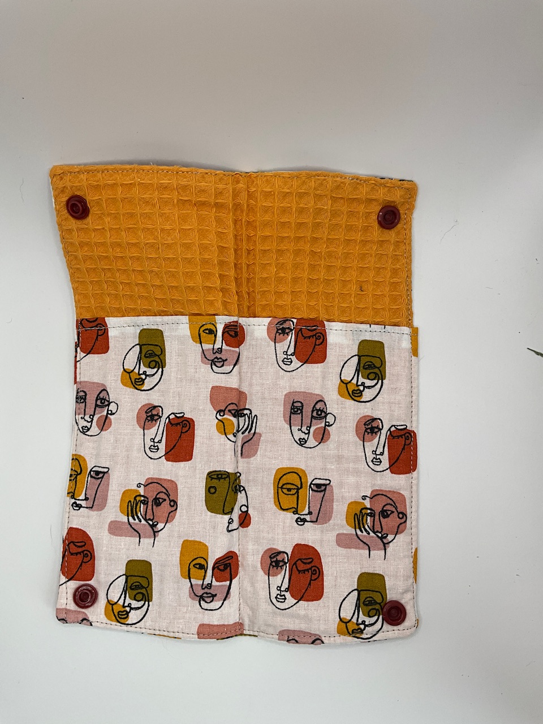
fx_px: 607
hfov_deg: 48.2
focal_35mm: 29
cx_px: 272
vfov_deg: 61.7
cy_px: 362
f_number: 1.8
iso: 25
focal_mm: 3
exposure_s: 1/322
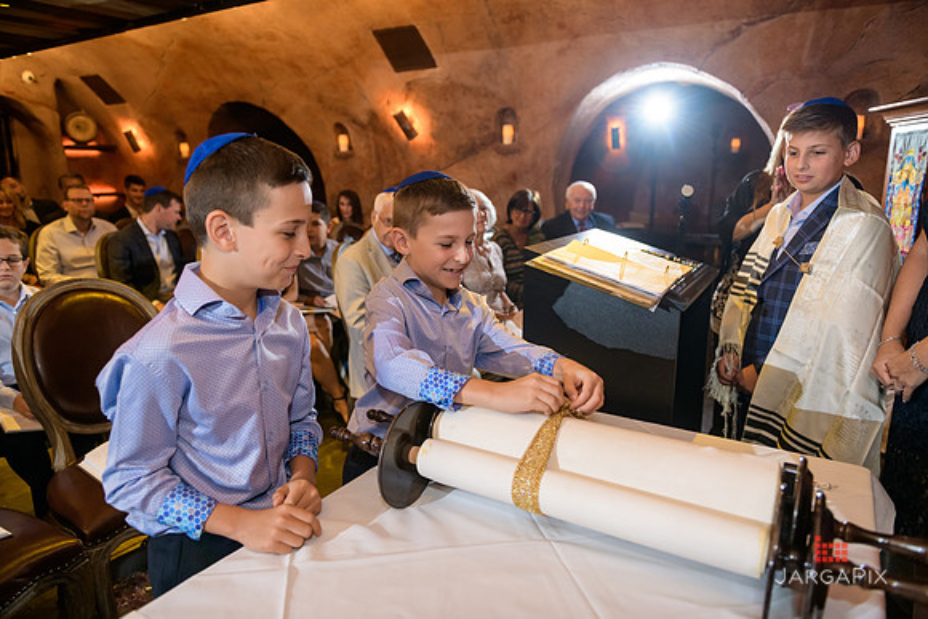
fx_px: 619
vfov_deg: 53.2
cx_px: 464
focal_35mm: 24
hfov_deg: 73.7
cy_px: 310
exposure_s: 1/125
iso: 1600
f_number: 3.2
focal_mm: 24
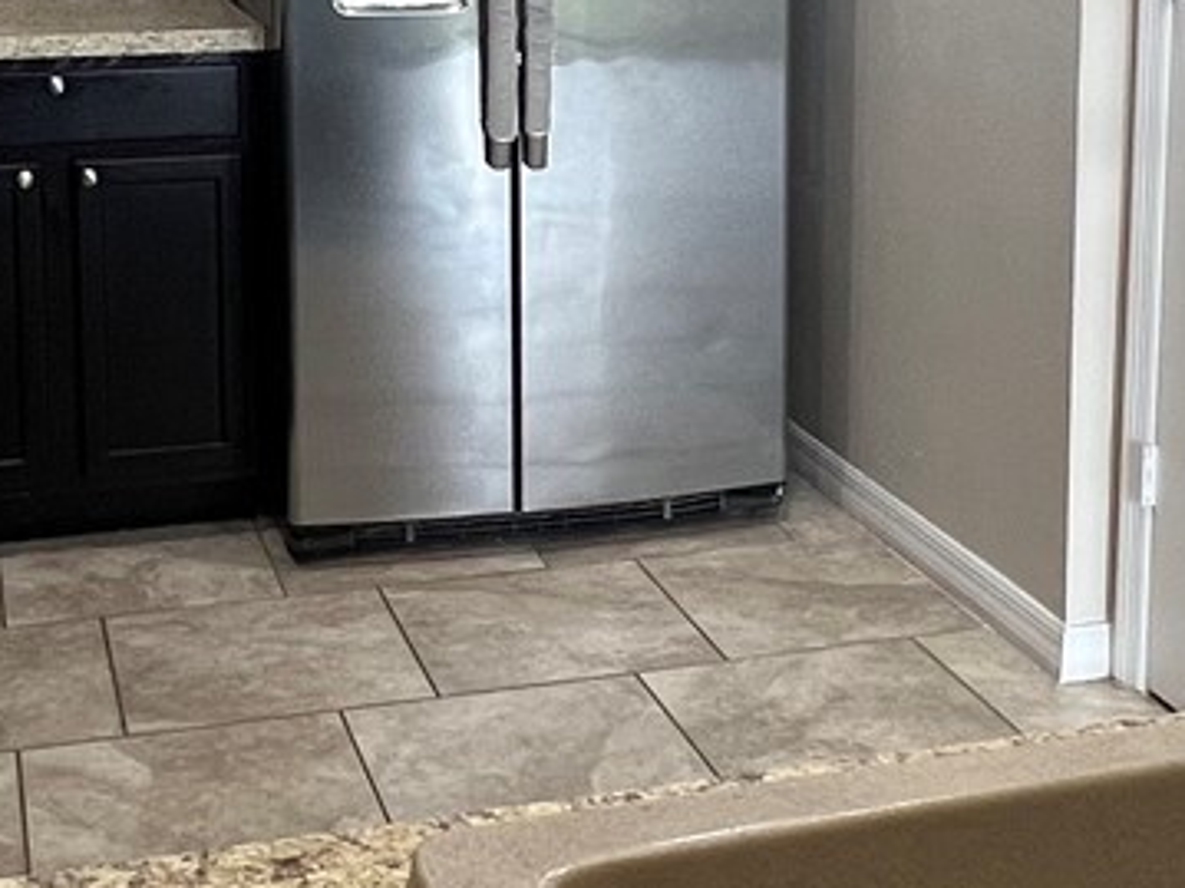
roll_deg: +0.4
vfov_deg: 24.5
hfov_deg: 33.2
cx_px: 558
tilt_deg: -8.6
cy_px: 92
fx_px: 1985
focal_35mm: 58
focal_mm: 1.57
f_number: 1.8
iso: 160
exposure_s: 1/60
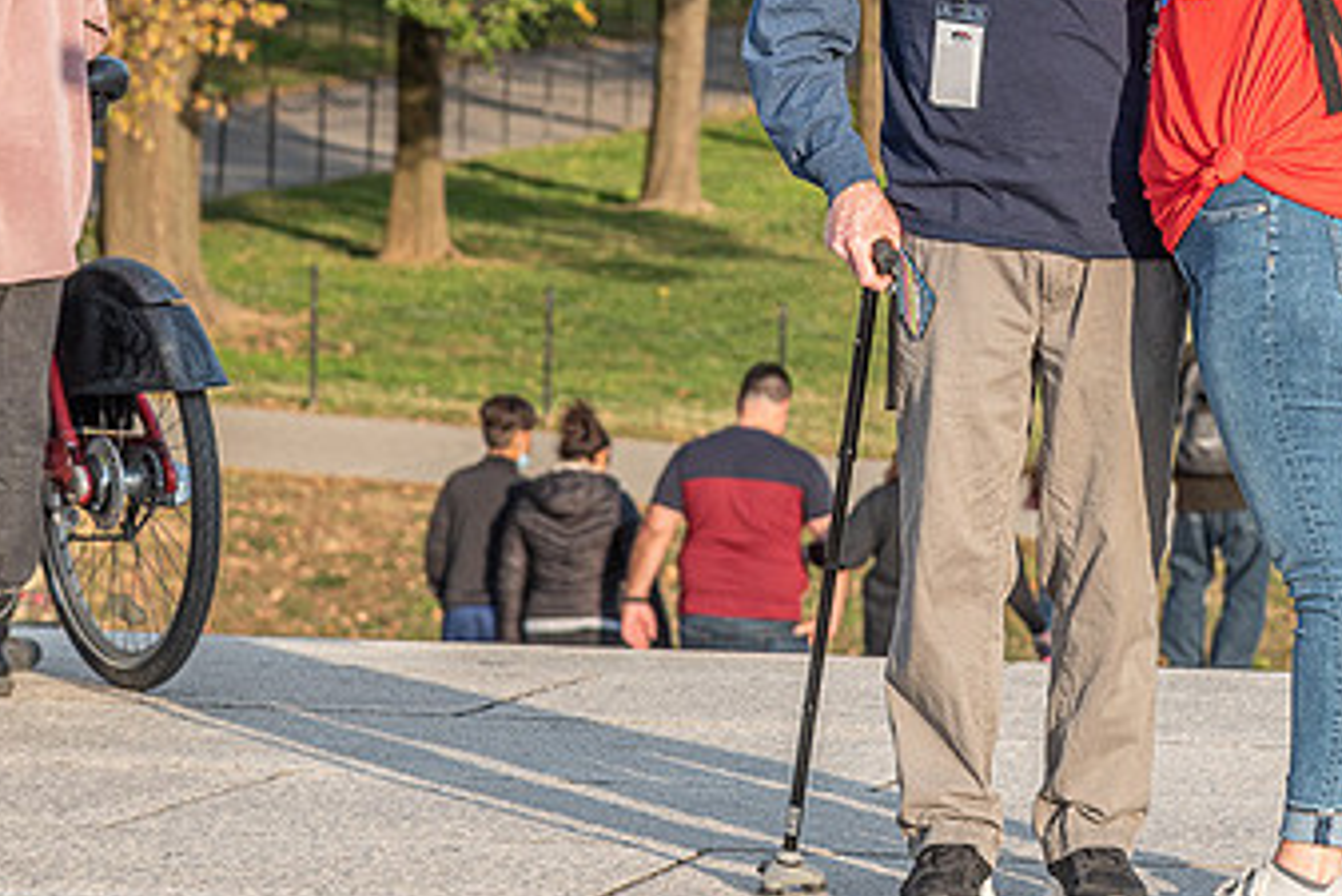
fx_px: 10032
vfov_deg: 5.1
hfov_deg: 7.6
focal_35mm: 269
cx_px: 1151
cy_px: 17
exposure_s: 1/800
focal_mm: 120
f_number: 7.1
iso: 500
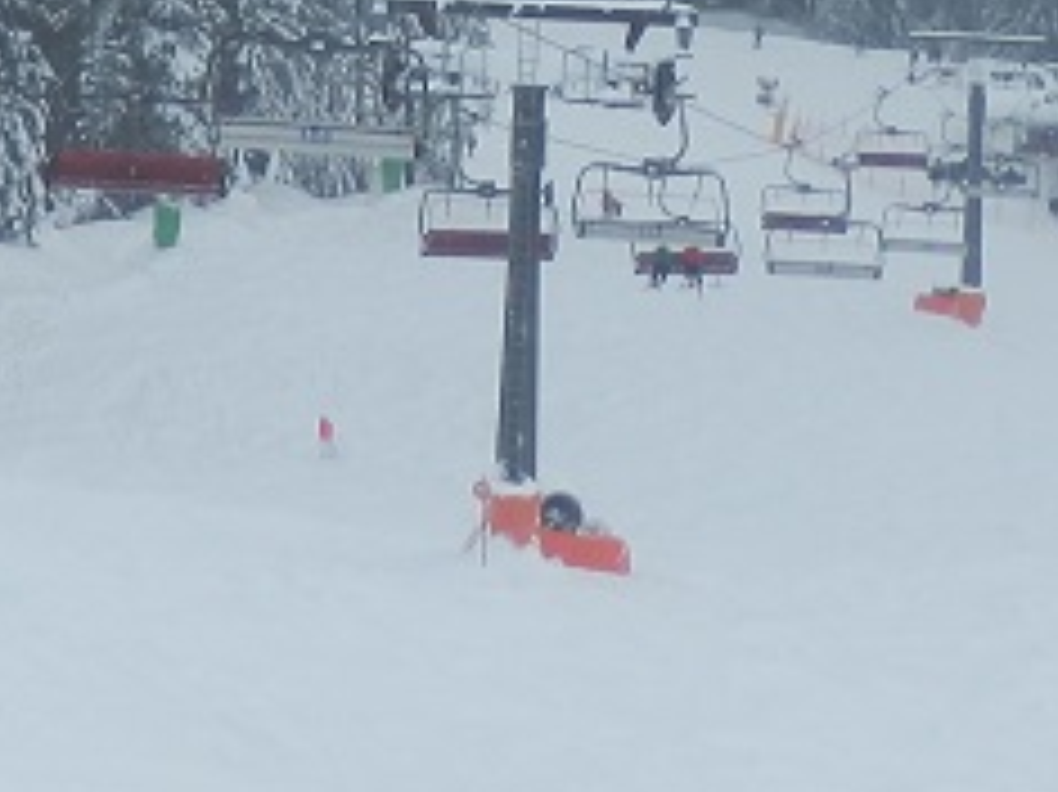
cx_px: 275
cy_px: -333
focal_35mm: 196
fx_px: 5987
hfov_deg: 10.1
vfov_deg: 7.5
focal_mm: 8
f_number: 3.8
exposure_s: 1/400
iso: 80
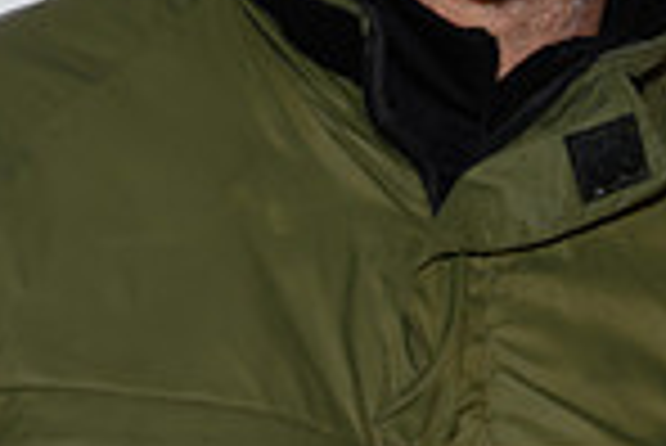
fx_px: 3555
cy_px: -247
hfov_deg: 10.4
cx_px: 986
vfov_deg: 7.0
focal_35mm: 192
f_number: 7.1
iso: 64
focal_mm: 38
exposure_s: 1/60
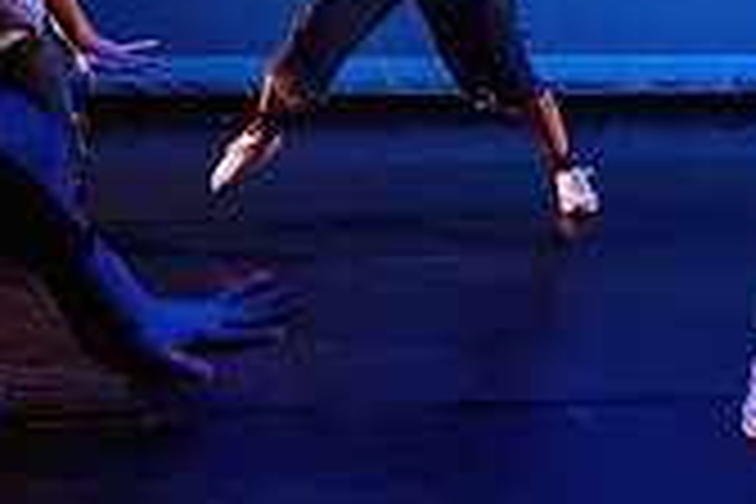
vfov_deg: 15.4
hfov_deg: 21.5
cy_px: 64
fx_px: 1848
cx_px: 910
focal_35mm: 88
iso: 1600
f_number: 2.8
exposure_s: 1/300
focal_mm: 24
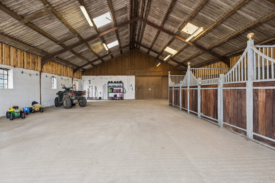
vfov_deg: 65.9
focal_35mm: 18
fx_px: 141
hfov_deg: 88.4
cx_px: 138
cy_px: 92
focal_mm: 18.5
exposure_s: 1/8
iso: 200
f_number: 8
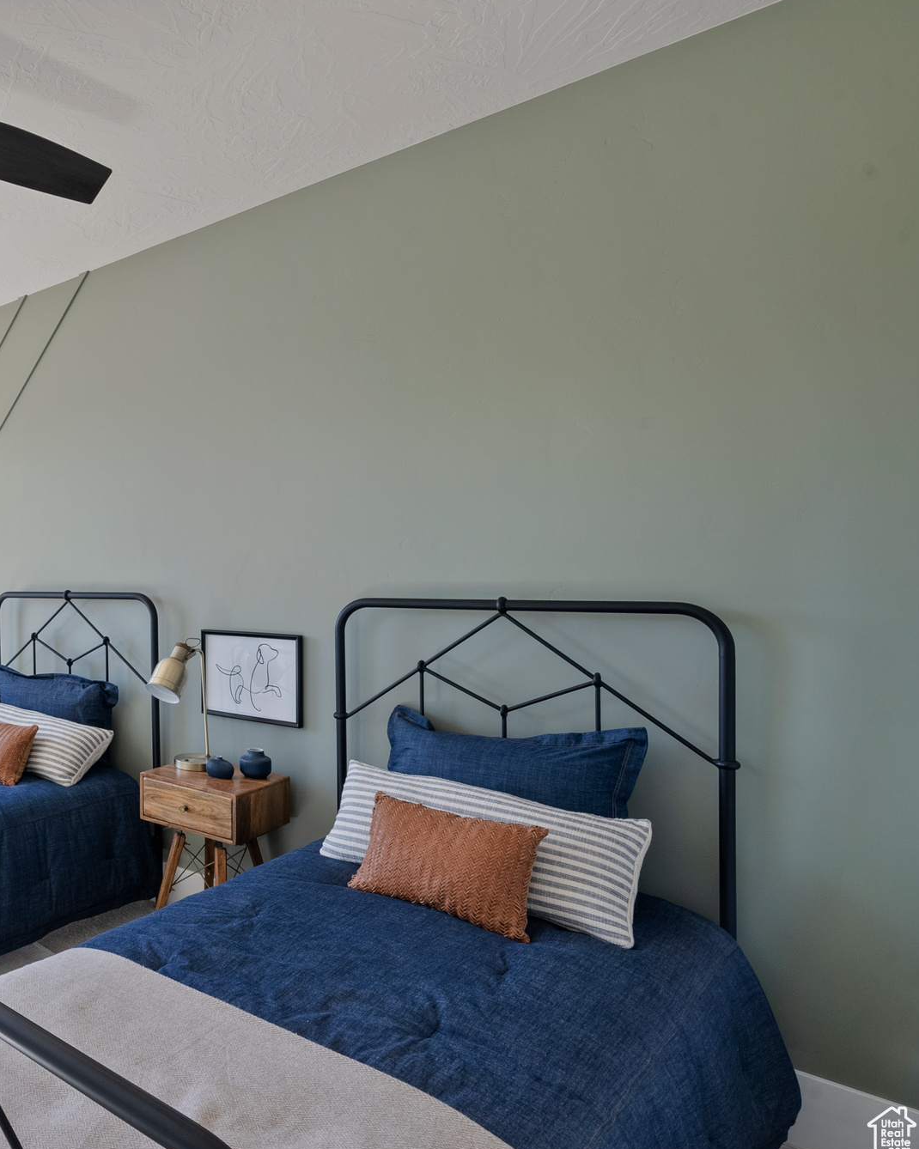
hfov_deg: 51.7
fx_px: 782
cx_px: 51
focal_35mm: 23
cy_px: 580
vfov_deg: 72.6
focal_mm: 16
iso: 640
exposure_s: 1/15
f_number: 11
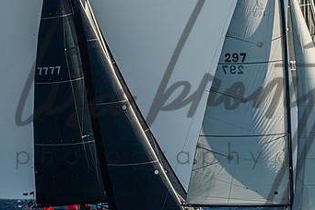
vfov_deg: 1.5
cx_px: 265
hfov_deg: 2.2
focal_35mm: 923
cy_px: 100
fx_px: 8076
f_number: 5.6
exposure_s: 1/5000
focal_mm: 400
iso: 400
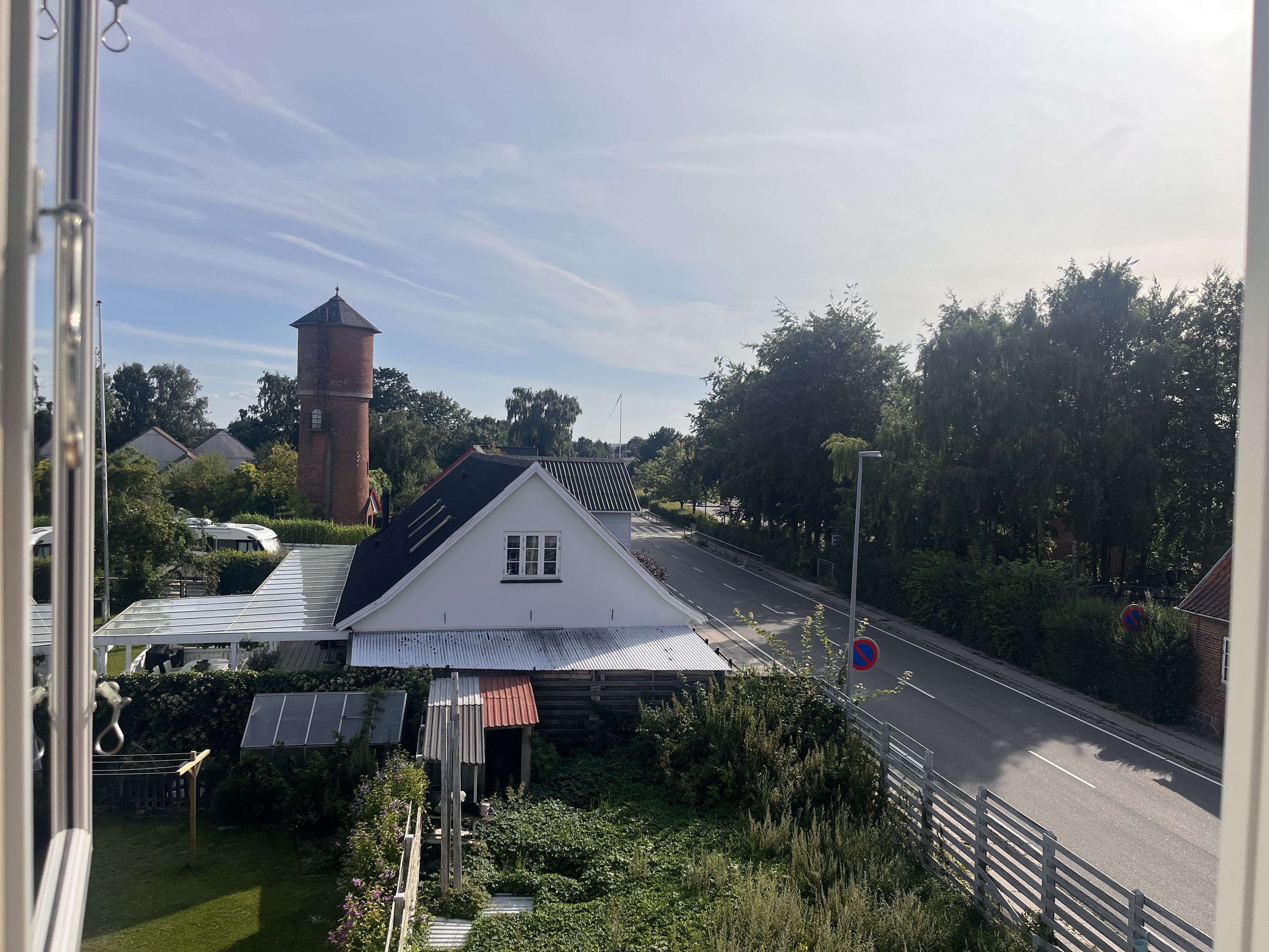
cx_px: 634
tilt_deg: -2.7
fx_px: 953
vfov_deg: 53.1
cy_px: 476
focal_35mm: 26
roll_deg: -1.8
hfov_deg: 67.3
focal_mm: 5.1
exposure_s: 1/6897
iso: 50
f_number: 1.6
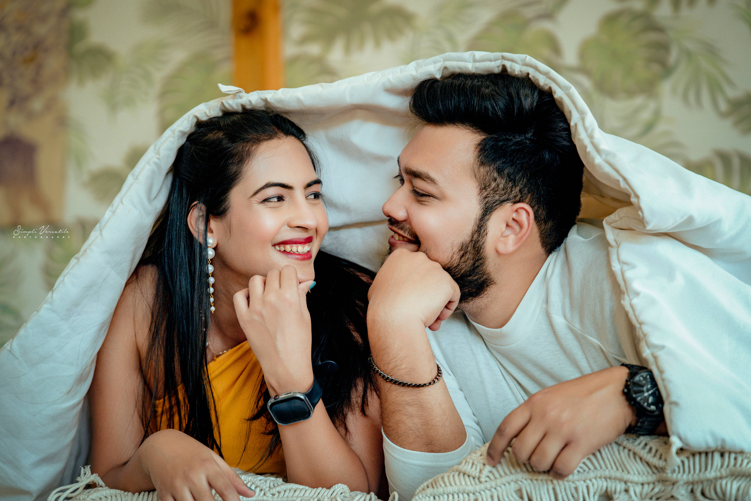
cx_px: 376
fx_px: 1523
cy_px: 250
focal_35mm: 73
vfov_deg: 18.7
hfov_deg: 27.7
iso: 1000
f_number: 2.5
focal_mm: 73
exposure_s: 1/1000
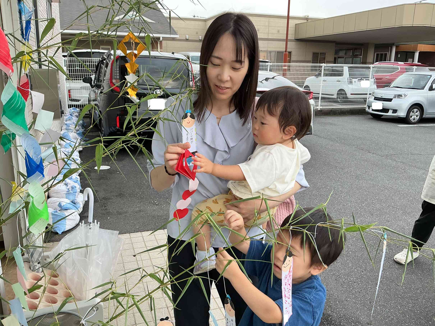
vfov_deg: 48.2
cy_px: 163
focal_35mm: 29
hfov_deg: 61.7
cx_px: 218
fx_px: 364
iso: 50
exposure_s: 1/120
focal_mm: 3
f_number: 1.8
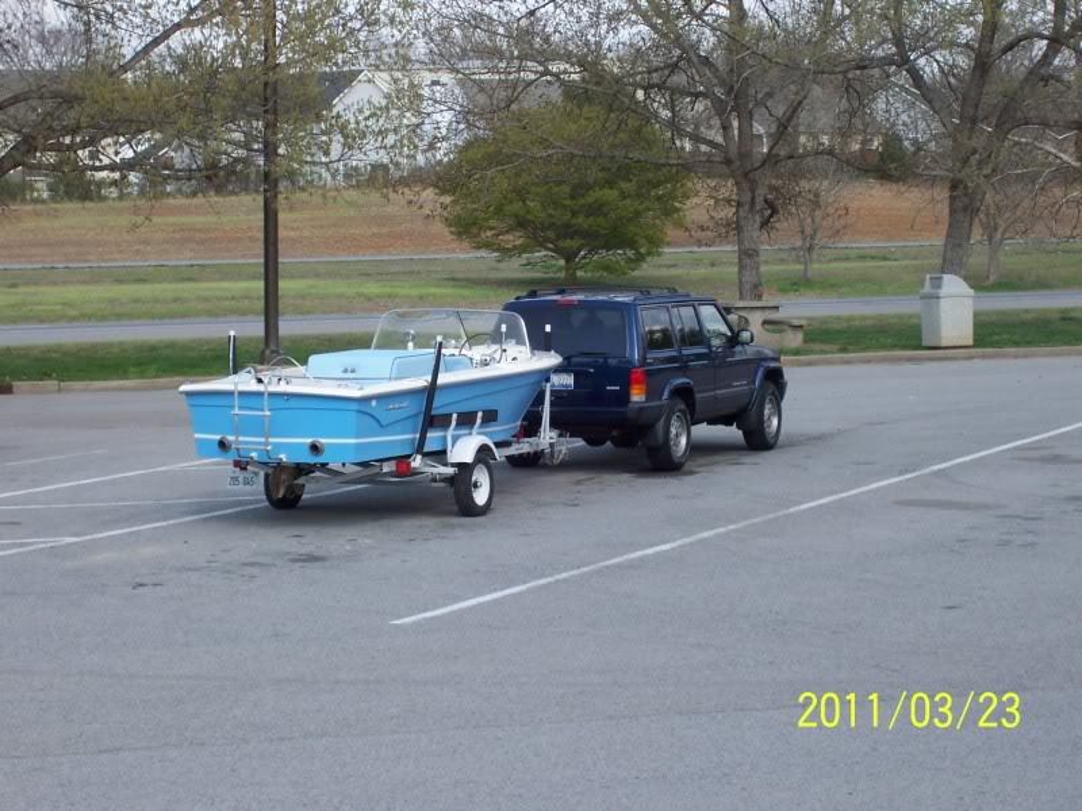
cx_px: 541
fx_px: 3376
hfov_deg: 18.2
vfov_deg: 13.7
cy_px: 406
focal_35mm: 108
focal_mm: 18.6
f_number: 4.8
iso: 80
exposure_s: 1/250
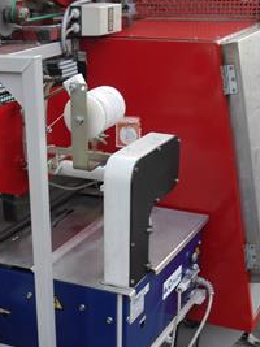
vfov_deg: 28.6
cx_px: 73
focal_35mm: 67
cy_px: 252
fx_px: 672
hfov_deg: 21.8
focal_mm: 14
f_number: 3.5
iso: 200
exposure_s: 1/60
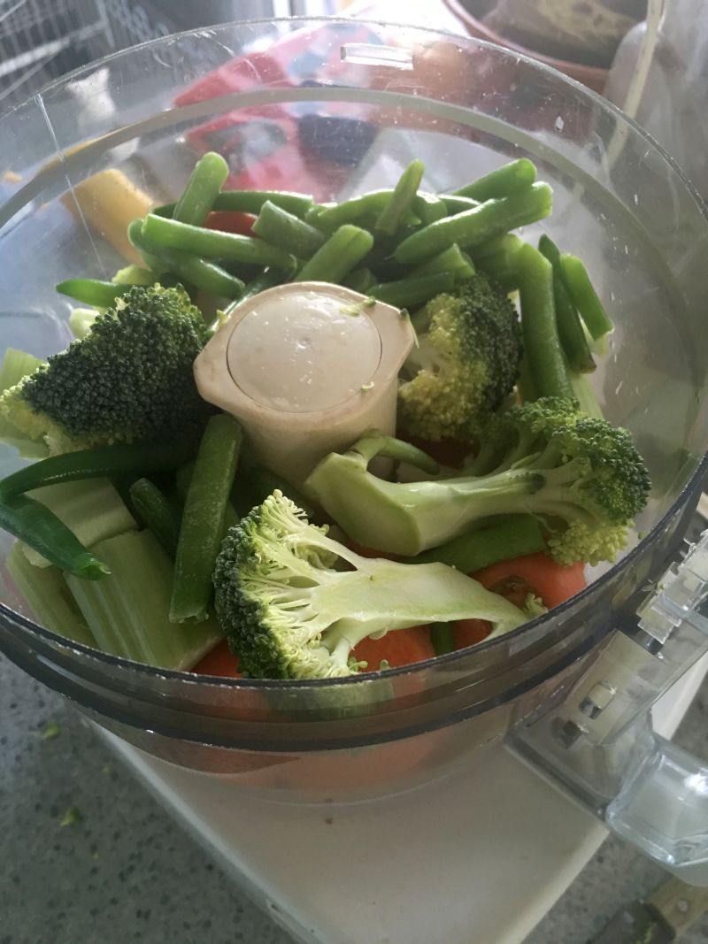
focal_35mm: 29
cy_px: 472
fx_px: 791
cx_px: 354
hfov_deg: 48.2
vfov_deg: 61.7
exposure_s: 1/33
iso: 125
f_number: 2.2
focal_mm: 4.15
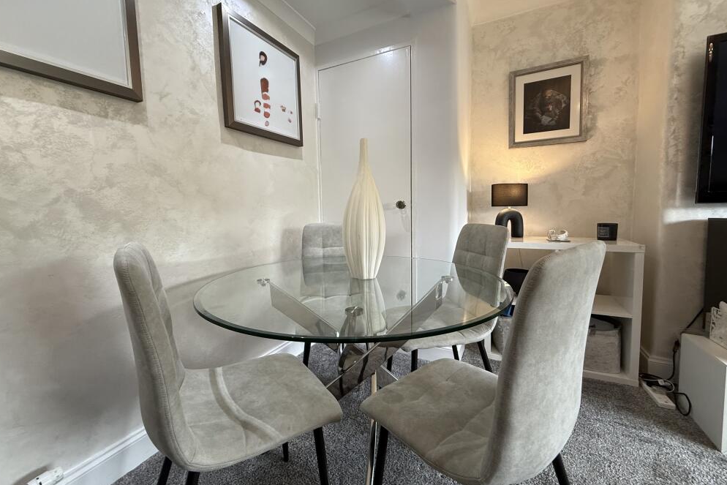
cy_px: 232
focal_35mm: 15
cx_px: 364
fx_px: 303
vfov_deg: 77.3
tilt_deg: -4.3
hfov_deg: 100.4
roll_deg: +0.3
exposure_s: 1/100
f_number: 2.2
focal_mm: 2.22
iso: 200
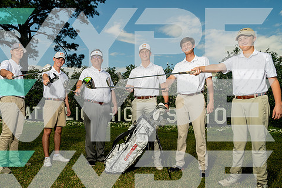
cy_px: 111
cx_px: 125
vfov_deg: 44.8
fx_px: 227
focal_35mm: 29
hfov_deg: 63.5
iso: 100
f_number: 8
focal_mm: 24
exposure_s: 1/250
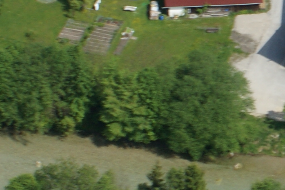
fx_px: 2343
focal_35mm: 296
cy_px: 61
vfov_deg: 4.6
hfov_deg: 6.9
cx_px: 376
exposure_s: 1/160
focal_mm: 30
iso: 100
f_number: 13
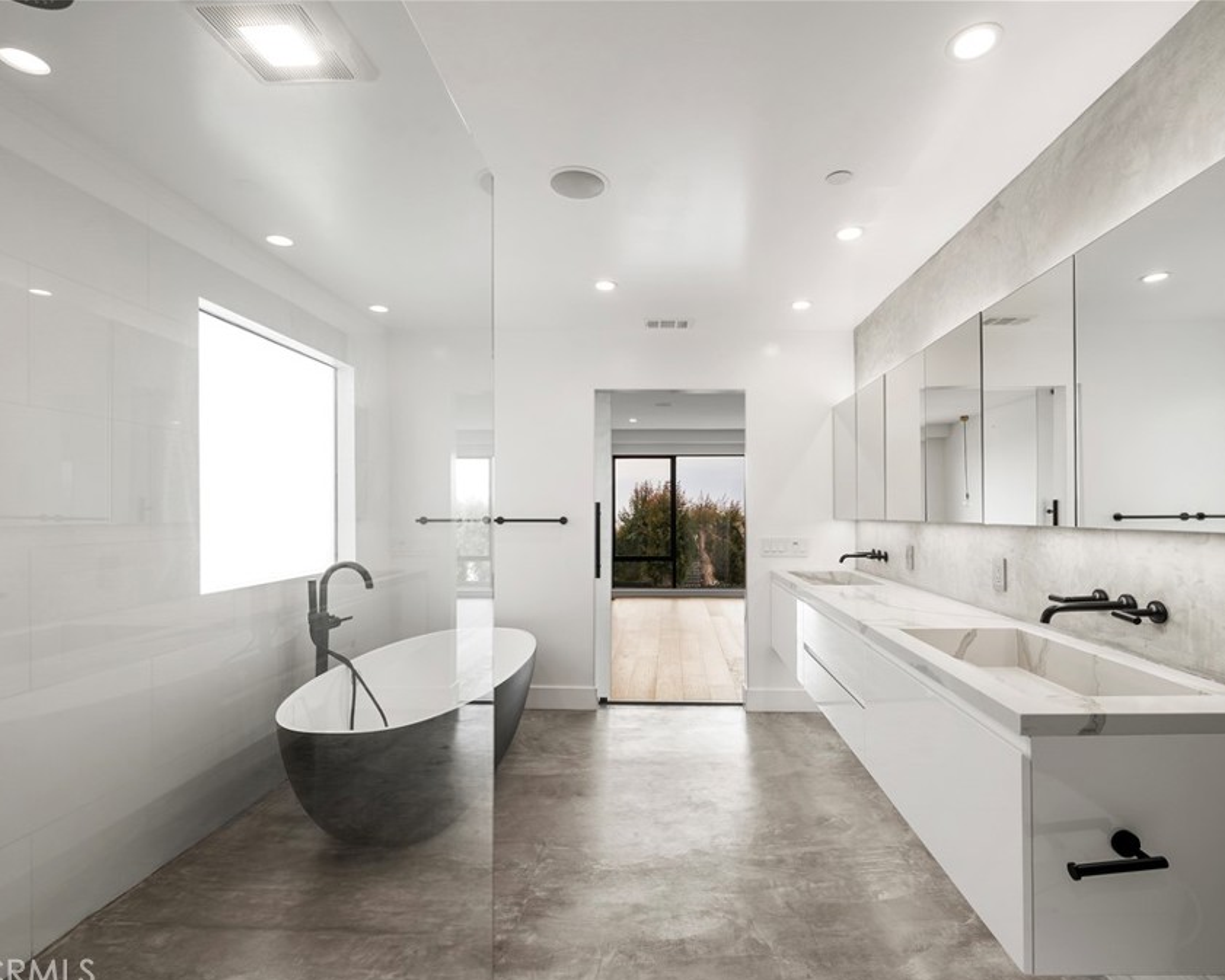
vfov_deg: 80.4
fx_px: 580
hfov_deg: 92.9
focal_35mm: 16
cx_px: 664
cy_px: 496
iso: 160
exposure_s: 1/5
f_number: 11
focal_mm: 14
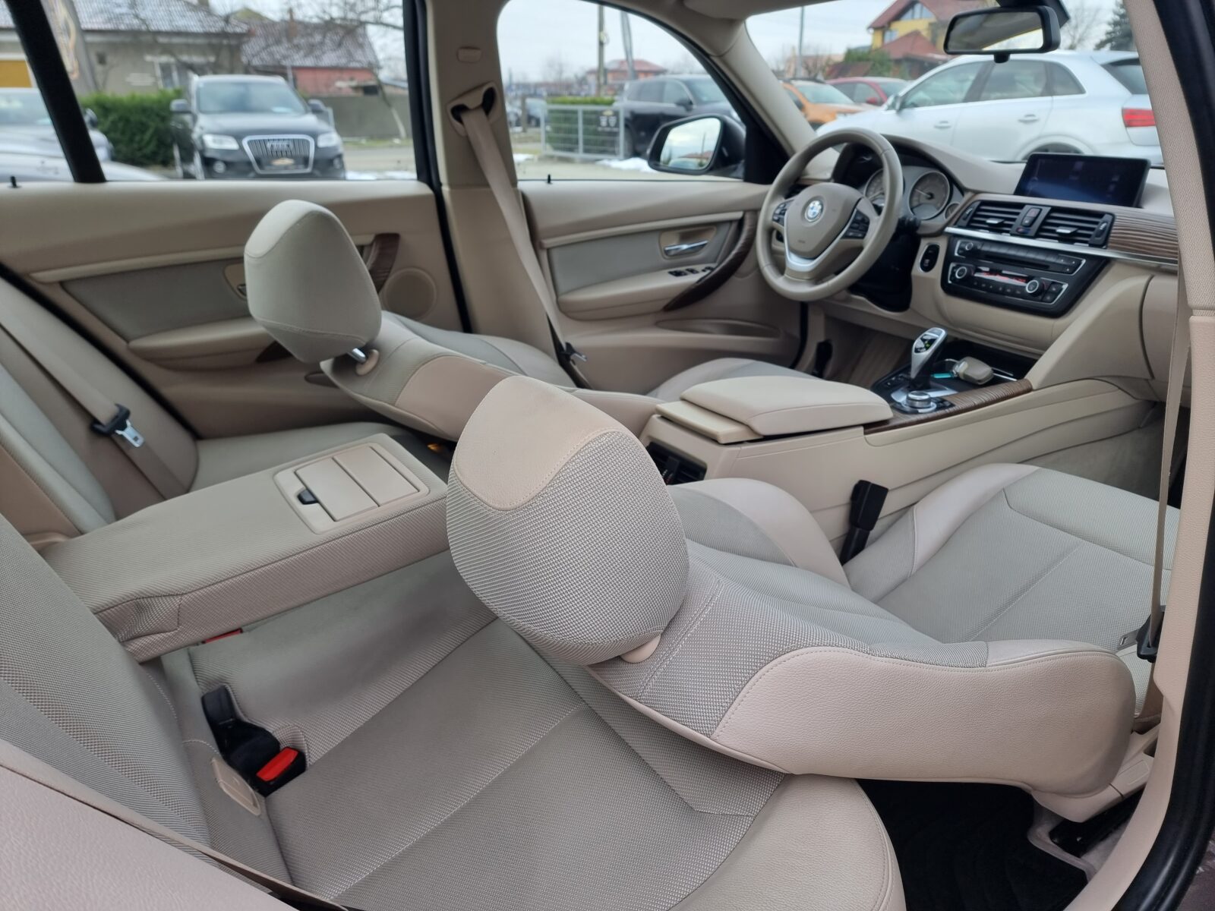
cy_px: 456
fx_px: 842
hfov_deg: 71.6
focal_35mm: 24
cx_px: 608
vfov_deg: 56.8
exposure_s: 1/120
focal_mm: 6.7
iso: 50
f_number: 1.8
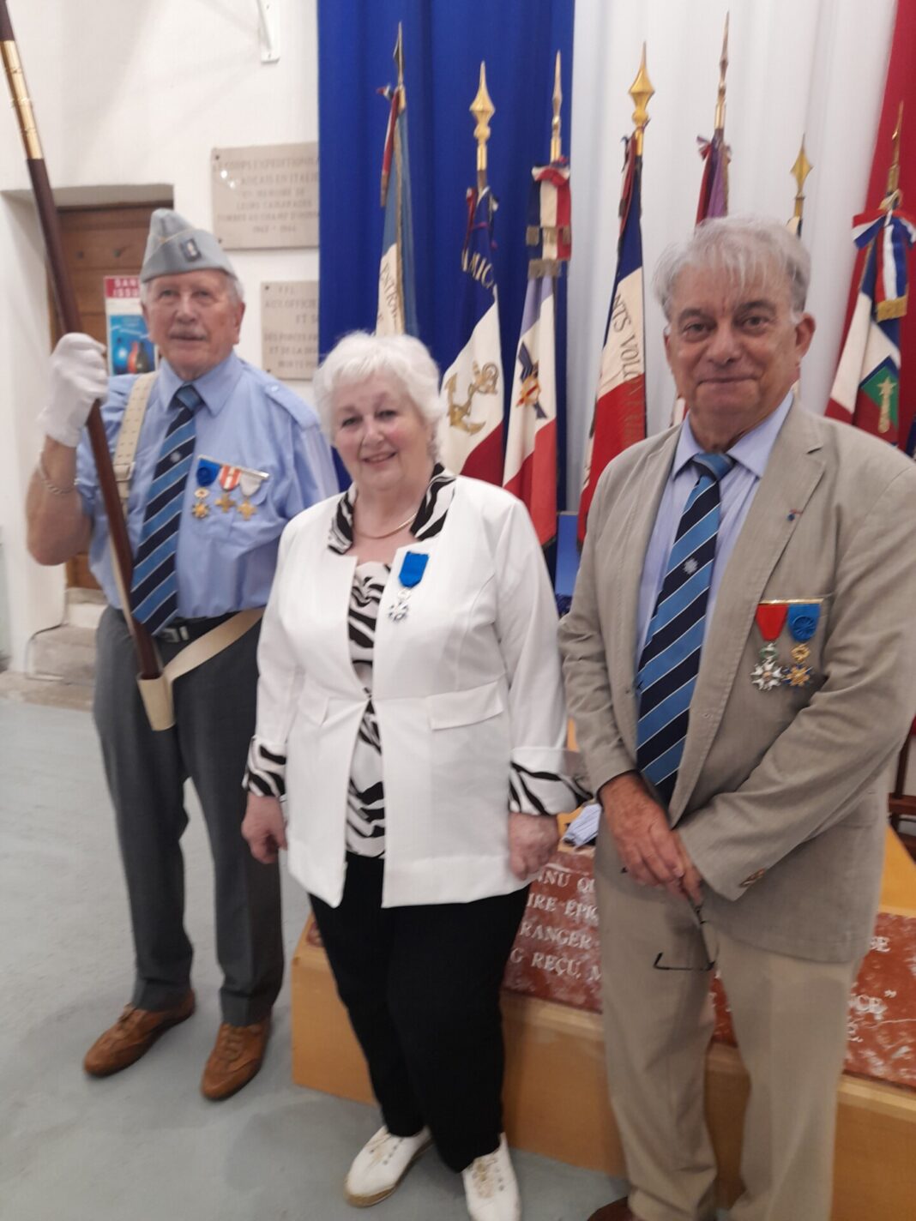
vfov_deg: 69.4
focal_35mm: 25
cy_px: 610
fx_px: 882
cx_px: 458
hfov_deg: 54.9
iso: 100
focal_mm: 4.6
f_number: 2
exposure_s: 1/50
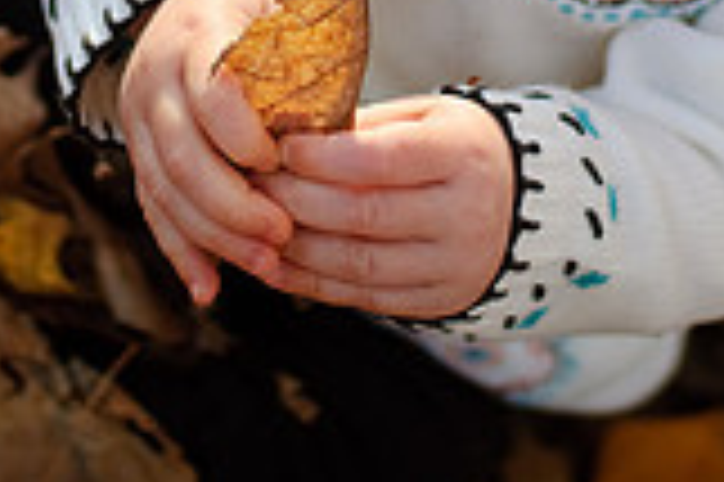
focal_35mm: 271
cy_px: -383
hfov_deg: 7.6
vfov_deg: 5.0
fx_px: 5444
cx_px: 346
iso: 160
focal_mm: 50
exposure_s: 1/800
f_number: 2
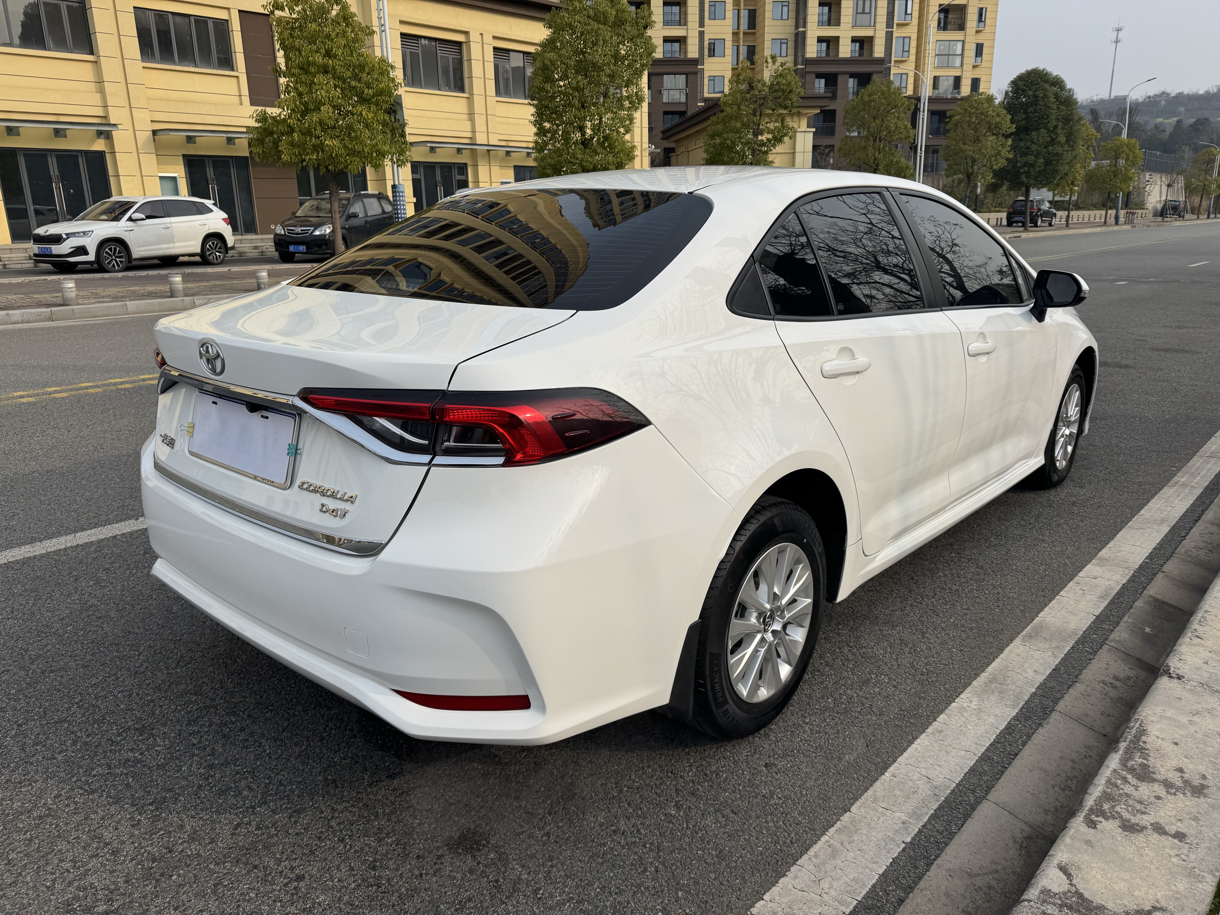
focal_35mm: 24
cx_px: 610
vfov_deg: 56.8
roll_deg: +1.5
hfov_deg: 71.6
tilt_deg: -16.6
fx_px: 846
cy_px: 458
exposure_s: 1/4950
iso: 80
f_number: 1.78
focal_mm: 6.76
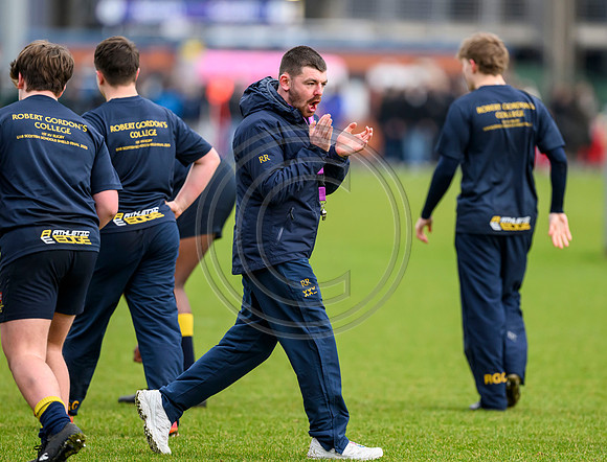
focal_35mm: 479
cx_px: 303
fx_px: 8447
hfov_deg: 4.1
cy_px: 209
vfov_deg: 3.1
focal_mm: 400
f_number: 3.5
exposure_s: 1/2000
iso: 2000
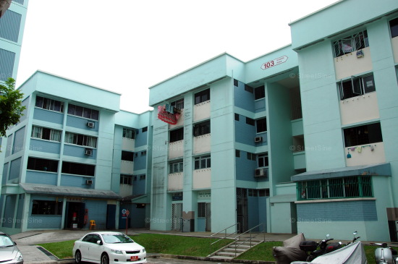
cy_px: 132
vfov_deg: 43.5
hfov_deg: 62.0
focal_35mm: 30
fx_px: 331
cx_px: 199
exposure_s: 1/640
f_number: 5.6
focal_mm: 20
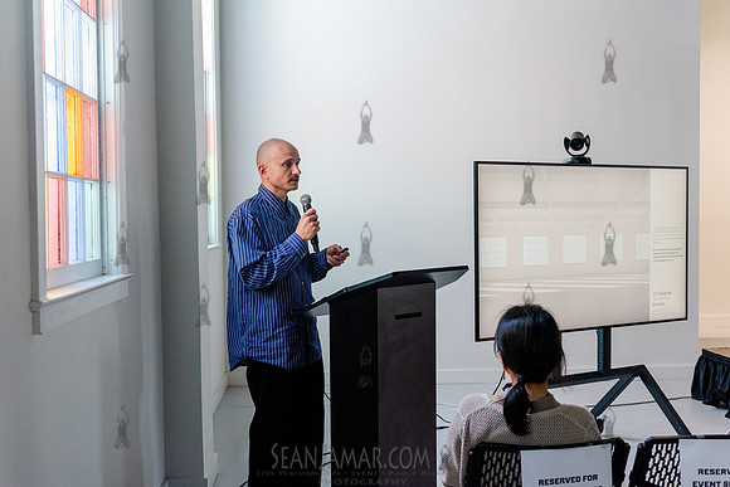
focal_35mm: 45
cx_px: 365
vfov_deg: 29.8
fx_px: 914
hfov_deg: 43.5
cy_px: 244
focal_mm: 44
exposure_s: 1/400
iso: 4000
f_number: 4
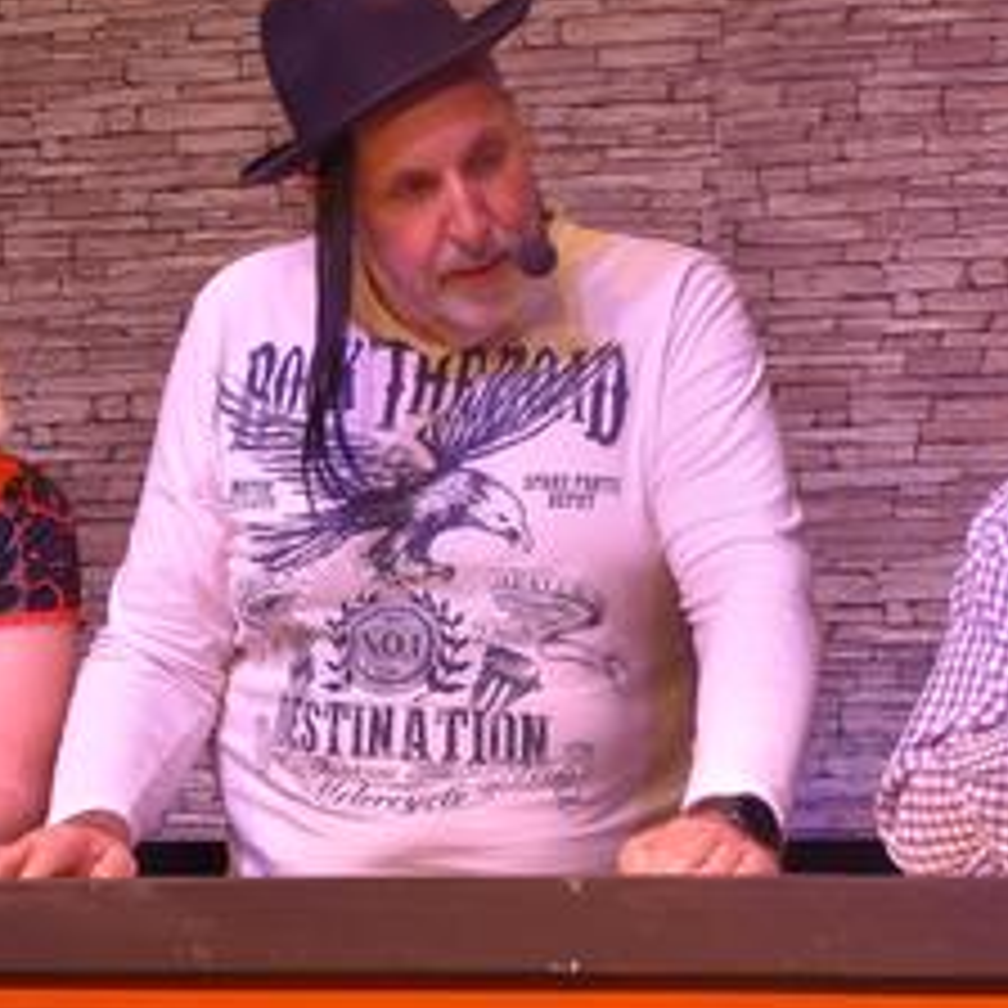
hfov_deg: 10.1
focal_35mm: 173
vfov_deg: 10.1
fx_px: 5699
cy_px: 711
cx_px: 342
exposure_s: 1/60
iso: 200
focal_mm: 38
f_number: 4.2
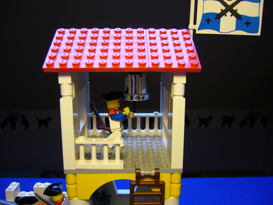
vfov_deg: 39.6
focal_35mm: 36
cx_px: 137
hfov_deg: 51.4
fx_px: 284
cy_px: 104
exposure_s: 1/50
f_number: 2.8
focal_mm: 5.8
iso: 100
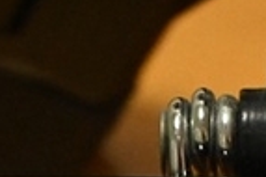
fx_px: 2849
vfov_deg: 3.5
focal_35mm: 386
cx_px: -11
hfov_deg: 5.3
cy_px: 485
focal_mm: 46
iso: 6400
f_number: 6
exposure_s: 1/80
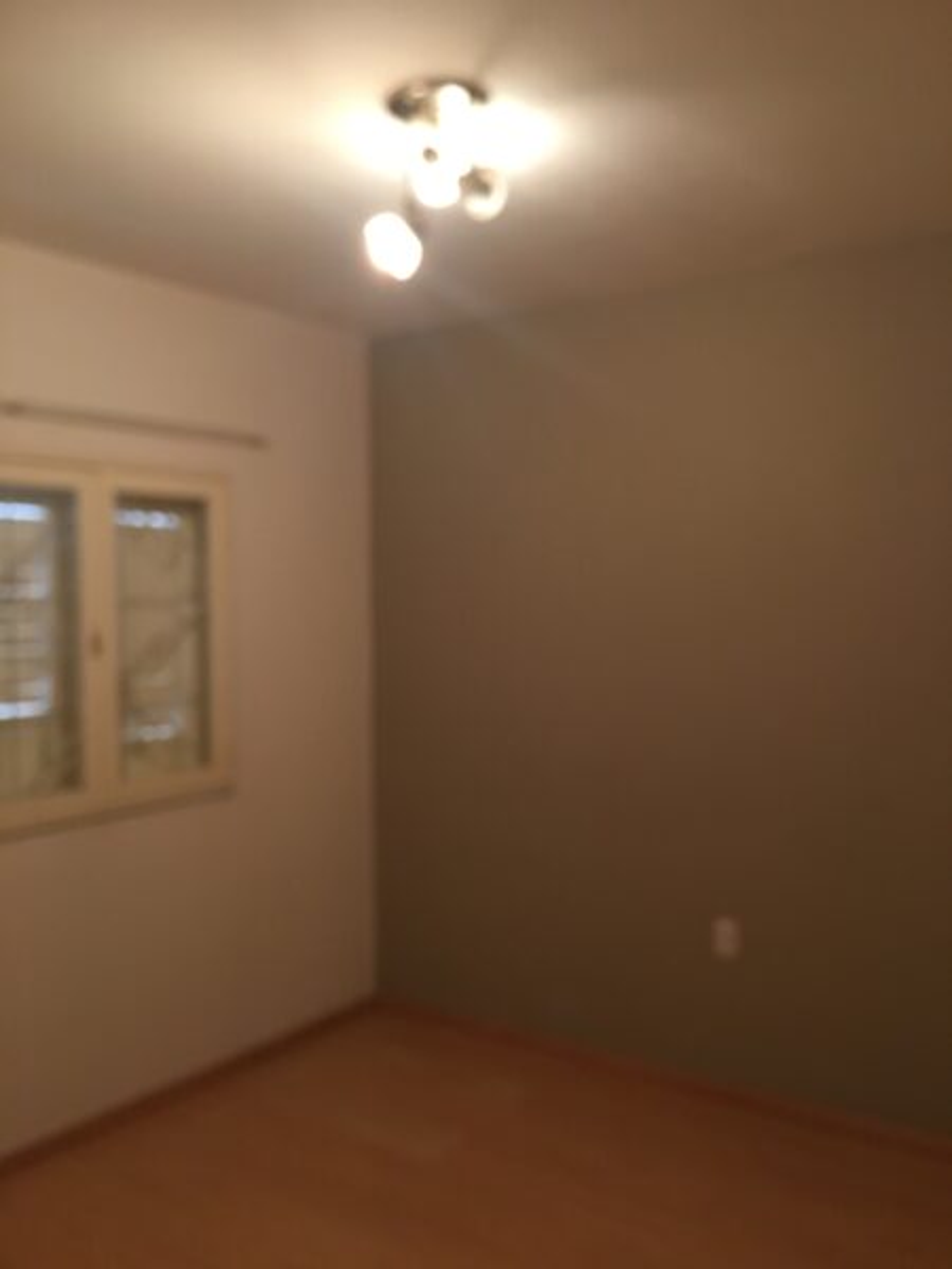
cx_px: 476
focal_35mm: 29
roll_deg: +0.6
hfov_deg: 48.2
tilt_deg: -1.5
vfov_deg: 61.7
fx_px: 1063
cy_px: 634
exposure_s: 1/17
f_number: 2.2
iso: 100
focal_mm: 4.15
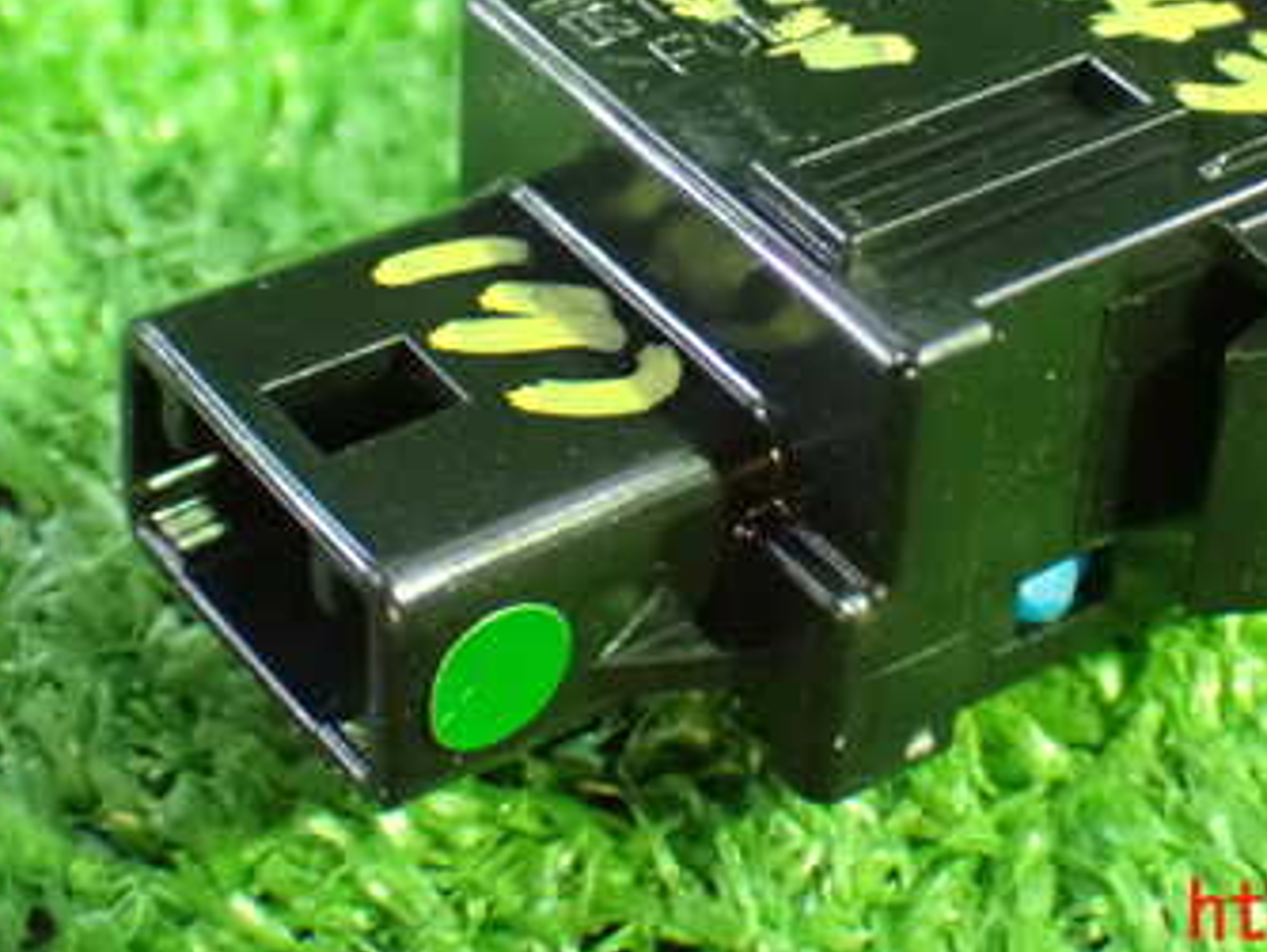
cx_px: 907
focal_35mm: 97
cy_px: 110
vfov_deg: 15.1
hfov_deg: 20.1
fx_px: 3553
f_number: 3.3
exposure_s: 1/20
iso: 1600
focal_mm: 9.65
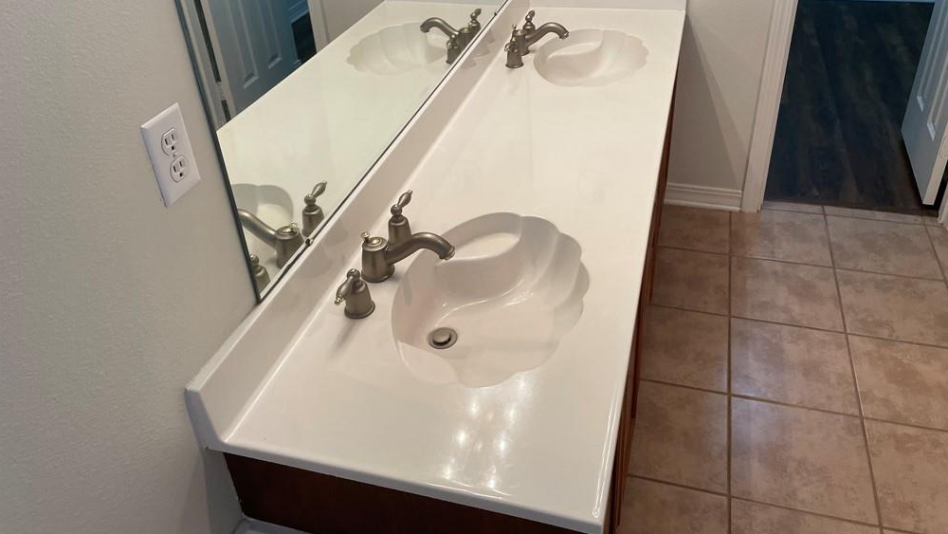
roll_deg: +2.4
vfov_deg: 39.8
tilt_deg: -33.0
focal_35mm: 29
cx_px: 480
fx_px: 729
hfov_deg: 66.1
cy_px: 183
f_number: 1.6
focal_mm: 4.2
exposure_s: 1/120
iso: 80
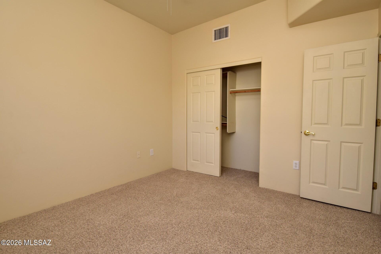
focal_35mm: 18
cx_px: 190
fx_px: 190
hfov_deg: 90.0
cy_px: 127
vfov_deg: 67.4
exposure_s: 1/100
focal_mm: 12
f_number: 9
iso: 400
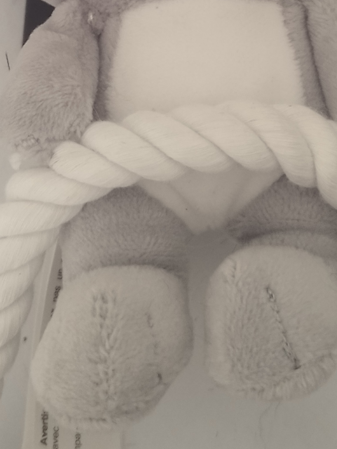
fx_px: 1207
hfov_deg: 15.9
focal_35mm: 93
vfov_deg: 20.0
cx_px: 165
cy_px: -68
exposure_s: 1/50
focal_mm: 5.89
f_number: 1.89
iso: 570
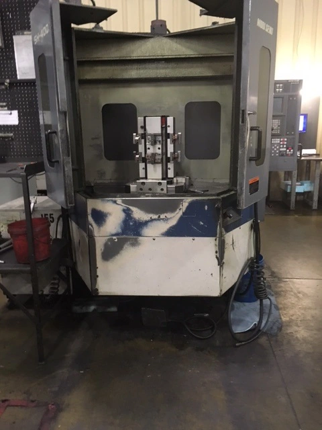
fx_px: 360
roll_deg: -0.2
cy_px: 215
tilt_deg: -16.0
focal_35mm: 29
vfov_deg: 61.7
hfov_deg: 48.2
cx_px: 161
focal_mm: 4.15
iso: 250
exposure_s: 1/15
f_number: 2.2
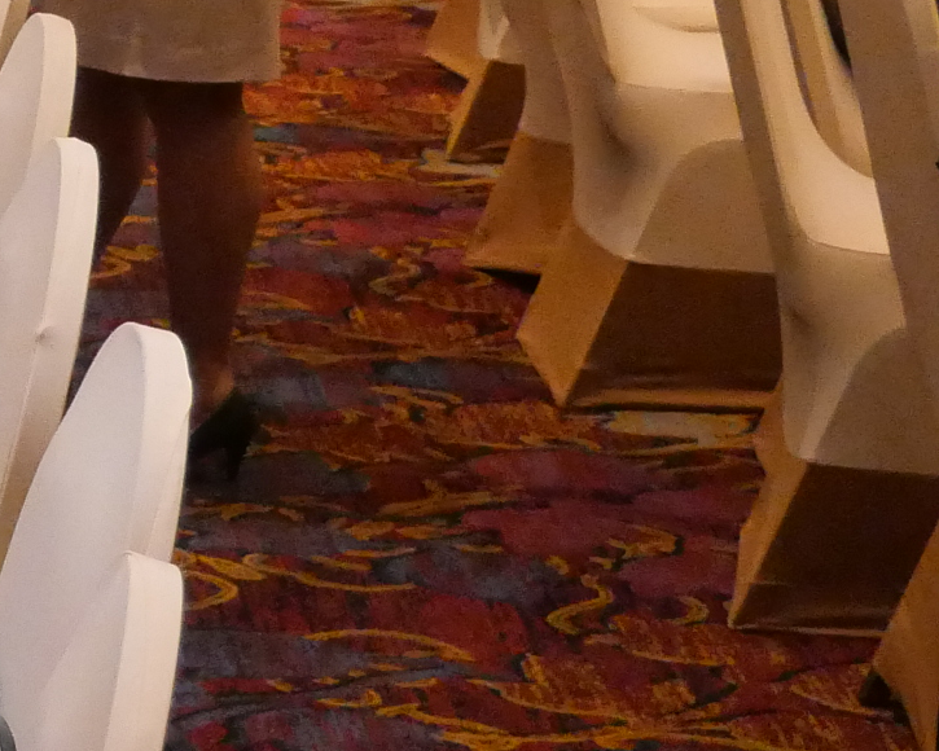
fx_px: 4947
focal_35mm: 178
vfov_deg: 8.6
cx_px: -1180
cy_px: 22
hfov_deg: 9.8
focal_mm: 18
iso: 3200
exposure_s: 1/125
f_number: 4.5
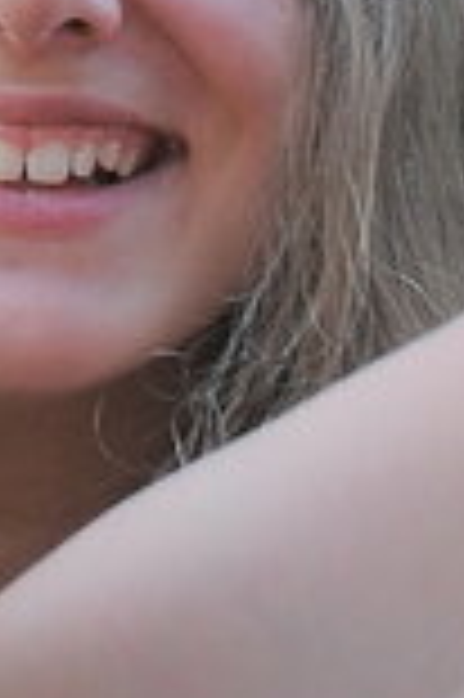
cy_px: -399
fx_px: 4823
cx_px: -207
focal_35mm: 249
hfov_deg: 5.5
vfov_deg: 8.1
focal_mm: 21
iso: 200
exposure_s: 1/125
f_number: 3
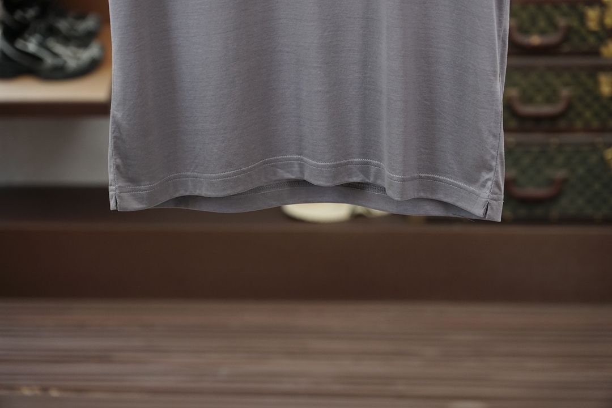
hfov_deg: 19.7
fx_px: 1759
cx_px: 306
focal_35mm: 104
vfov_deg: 13.2
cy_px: 204
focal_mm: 69
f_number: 3.5
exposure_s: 1/125
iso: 800
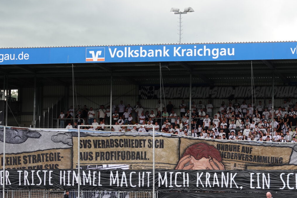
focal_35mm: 111
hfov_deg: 18.3
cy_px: 128
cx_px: 215
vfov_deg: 12.3
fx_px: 916
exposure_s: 1/125
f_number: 3.5
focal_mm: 25.61
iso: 100
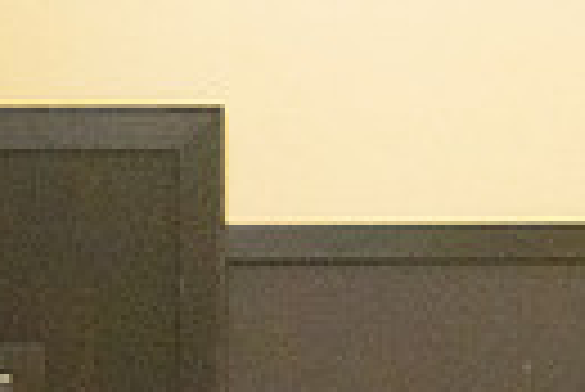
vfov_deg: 3.6
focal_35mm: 383
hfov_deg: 5.3
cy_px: 115
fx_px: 6231
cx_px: -338
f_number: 4.5
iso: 10000
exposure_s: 1/1000
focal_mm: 86
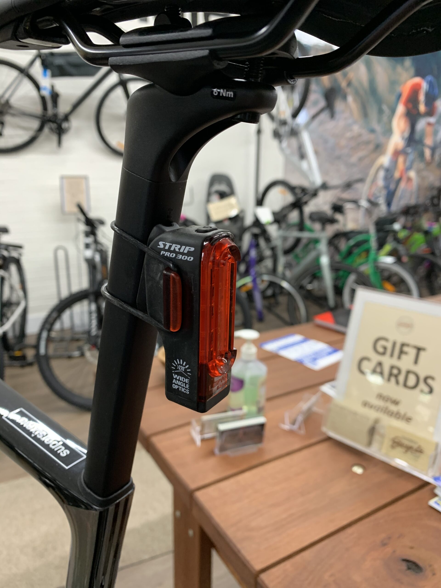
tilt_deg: -14.9
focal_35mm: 26
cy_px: 294
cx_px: 220
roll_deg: -0.2
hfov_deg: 53.1
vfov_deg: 67.3
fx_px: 442
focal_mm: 4.25
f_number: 1.8
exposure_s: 1/50
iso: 200
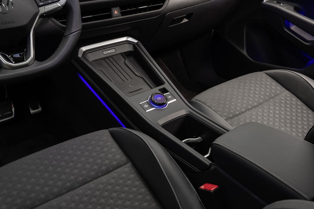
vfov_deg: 31.9
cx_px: 157
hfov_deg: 46.4
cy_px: 104
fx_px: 366
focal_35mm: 42
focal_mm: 42
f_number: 6.3
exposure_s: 1
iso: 100
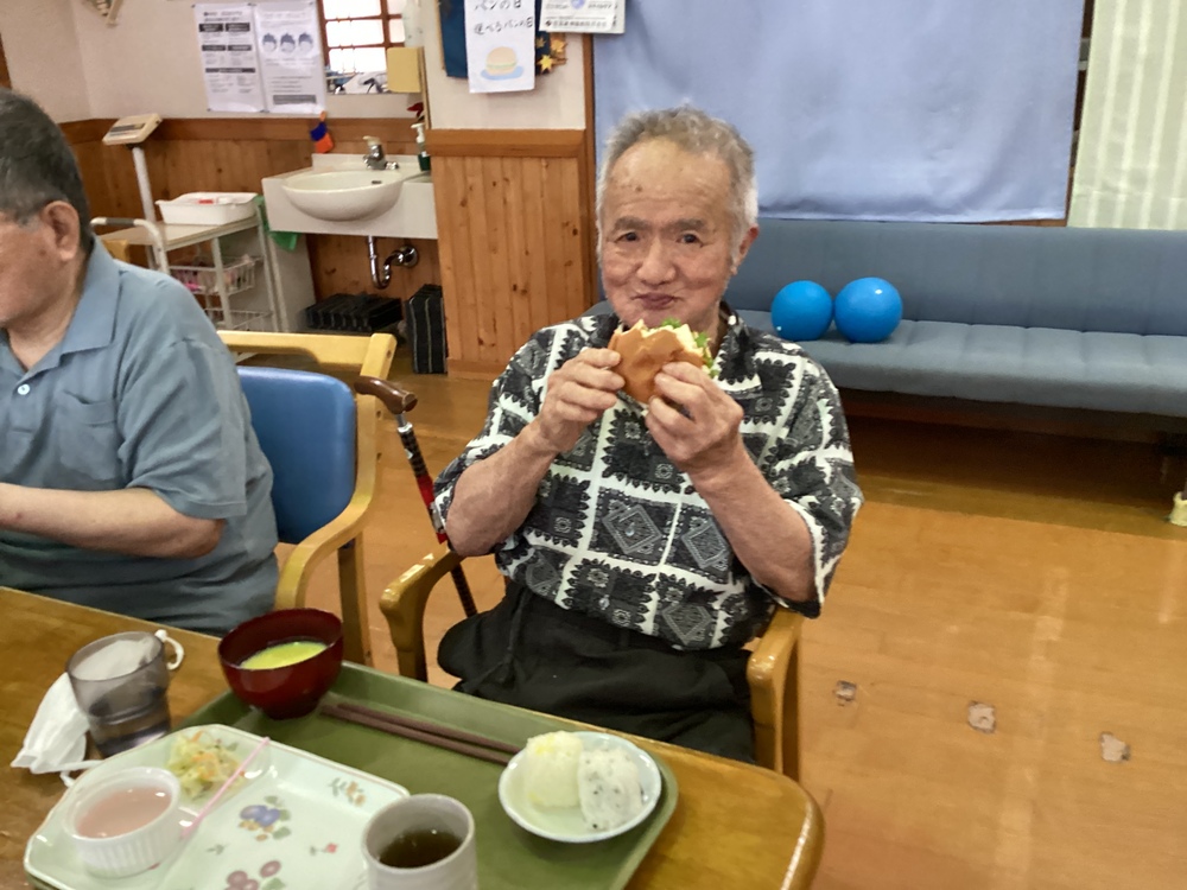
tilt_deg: -20.2
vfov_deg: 45.4
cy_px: 445
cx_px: 594
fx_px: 1063
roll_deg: +2.1
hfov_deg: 58.4
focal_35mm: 31
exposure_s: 1/60
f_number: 2.4
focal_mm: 3.3
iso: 400
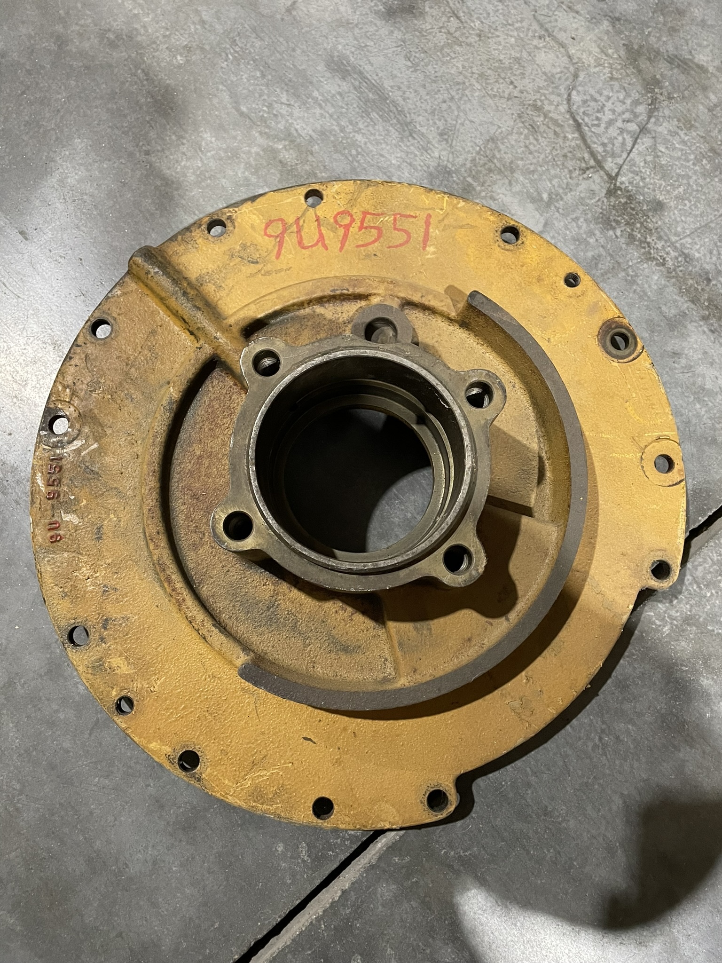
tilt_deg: -82.4
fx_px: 723
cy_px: 482
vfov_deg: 67.3
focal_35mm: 26
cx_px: 361
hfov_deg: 53.1
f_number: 1.6
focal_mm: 4.2
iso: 500
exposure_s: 1/60
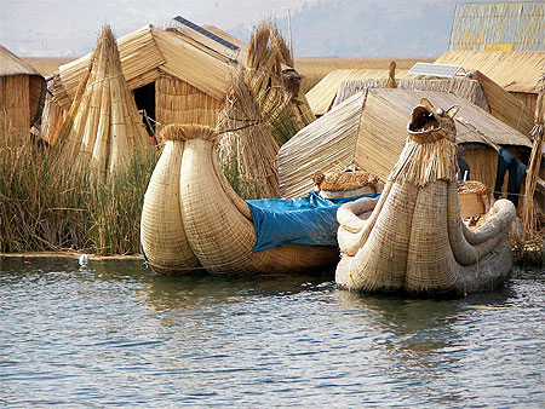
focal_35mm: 252
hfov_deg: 7.9
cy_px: 204
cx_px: 272
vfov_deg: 5.9
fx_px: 3970
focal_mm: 41.8
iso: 50
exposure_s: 1/400
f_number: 3.6
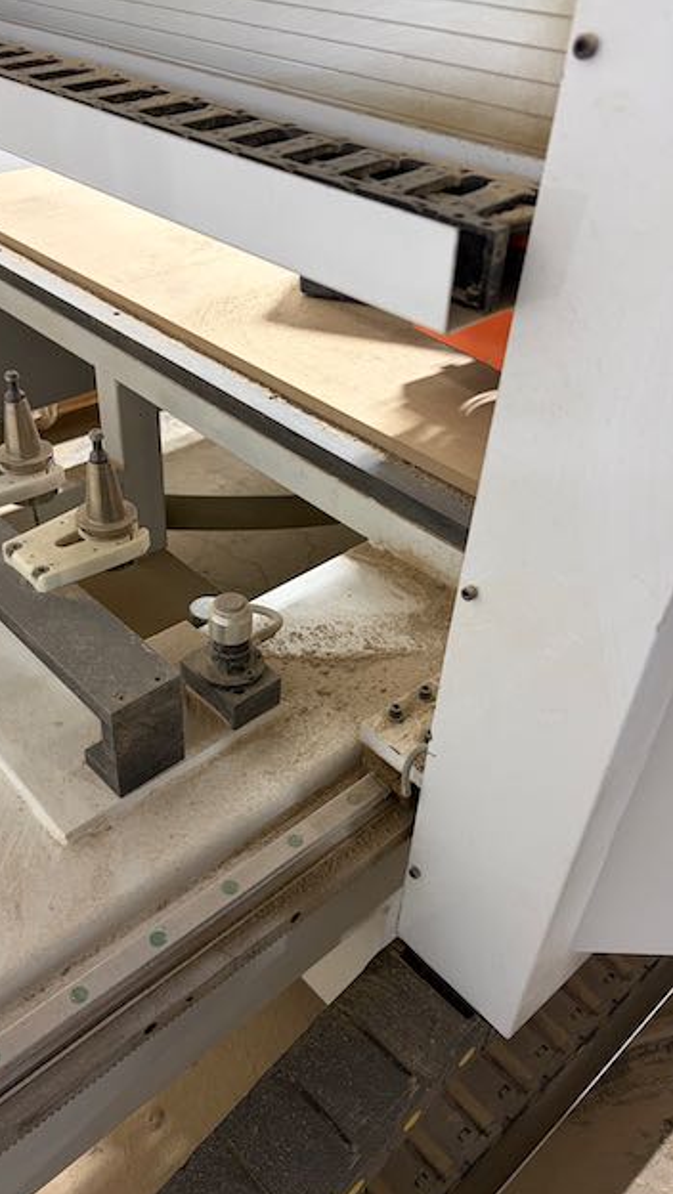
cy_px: 602
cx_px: 262
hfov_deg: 40.0
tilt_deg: -38.8
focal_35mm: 29
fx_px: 919
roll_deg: +0.1
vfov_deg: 66.0
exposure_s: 1/60
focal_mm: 5.96
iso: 125
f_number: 1.6
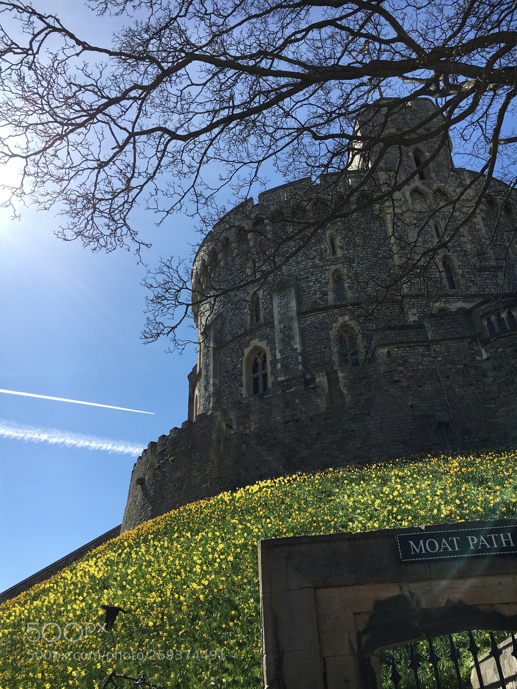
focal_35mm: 29
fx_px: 577
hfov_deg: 48.2
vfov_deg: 61.7
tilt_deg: +31.9
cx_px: 258
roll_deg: +3.4
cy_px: 344
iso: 25
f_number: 2.2
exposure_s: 1/1709
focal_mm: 4.15
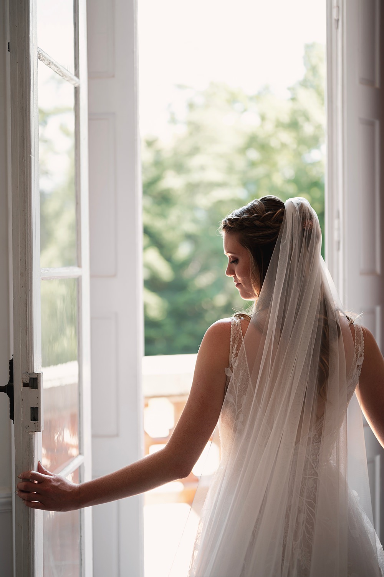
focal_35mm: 50
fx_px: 800
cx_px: 192
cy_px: 288
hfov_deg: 27.0
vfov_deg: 39.6
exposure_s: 1/320
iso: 160
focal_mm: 50
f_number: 1.8
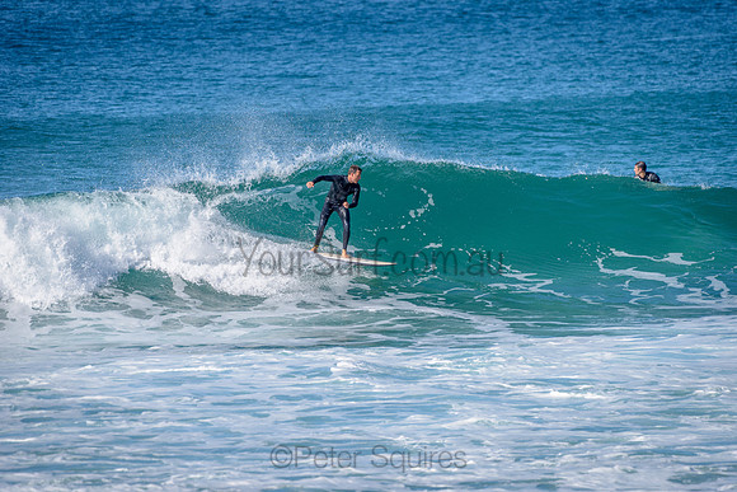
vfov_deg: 2.8
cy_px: 246
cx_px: 368
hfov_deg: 4.1
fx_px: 10238
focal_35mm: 500
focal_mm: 500
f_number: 5.6
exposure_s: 1/2000
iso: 180
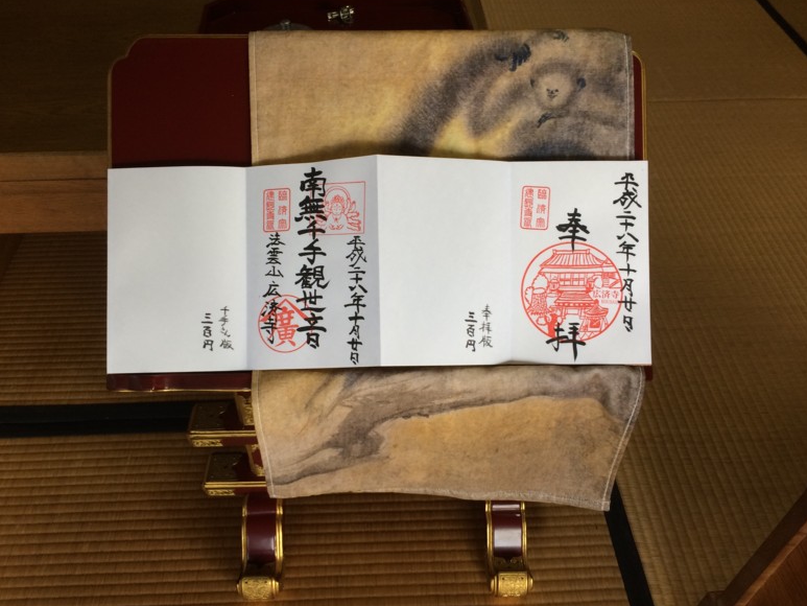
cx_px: 401
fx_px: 699
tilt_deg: -48.0
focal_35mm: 30
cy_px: 302
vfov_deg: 46.8
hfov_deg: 60.0
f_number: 2.2
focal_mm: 4.15
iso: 50
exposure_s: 1/30
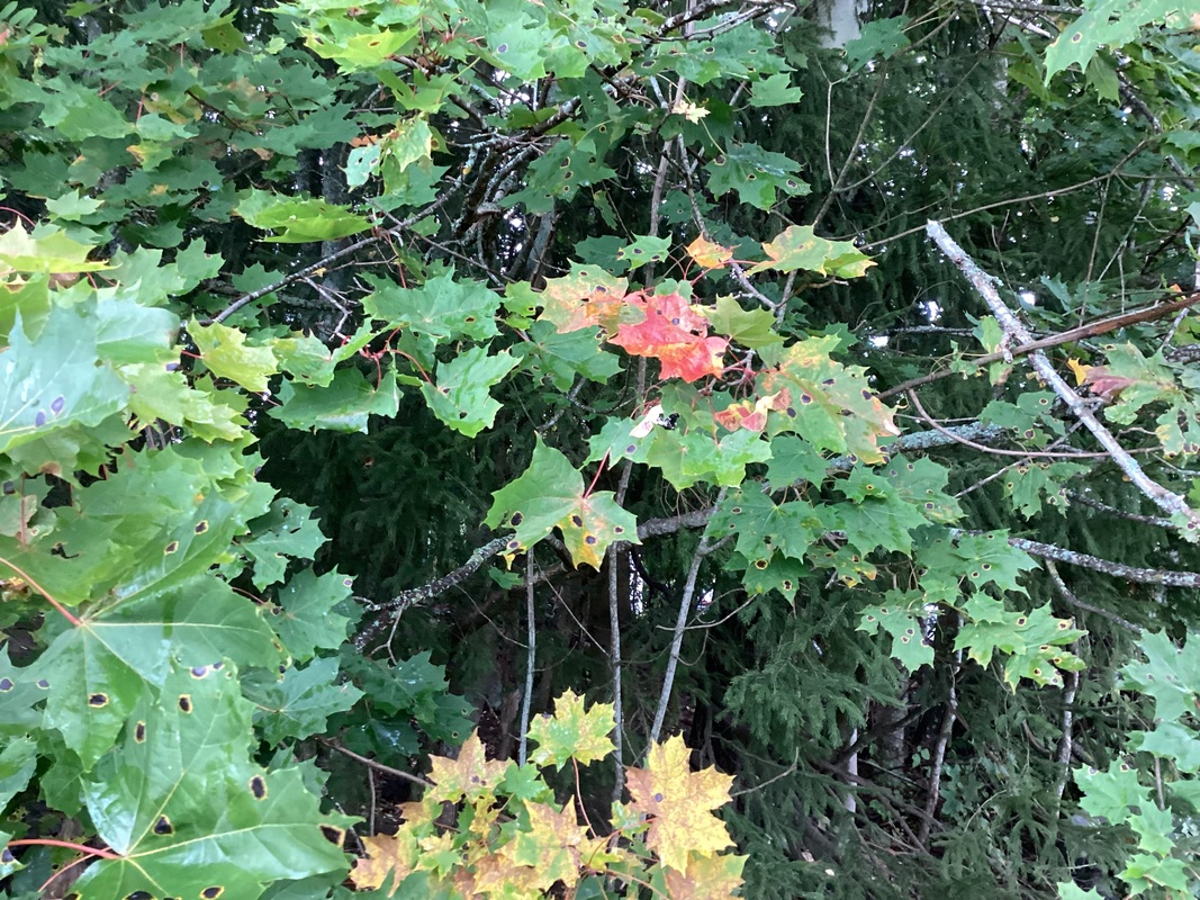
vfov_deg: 45.4
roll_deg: -2.1
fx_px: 1075
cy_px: 450
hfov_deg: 58.4
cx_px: 600
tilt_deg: +7.5
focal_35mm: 31
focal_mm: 3.3
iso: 250
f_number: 2.4
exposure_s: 1/60
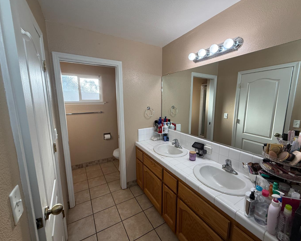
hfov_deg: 96.8
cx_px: 155
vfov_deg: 84.0
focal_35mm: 15
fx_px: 134
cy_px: 122
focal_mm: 2.22
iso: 125
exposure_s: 1/120
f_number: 2.2
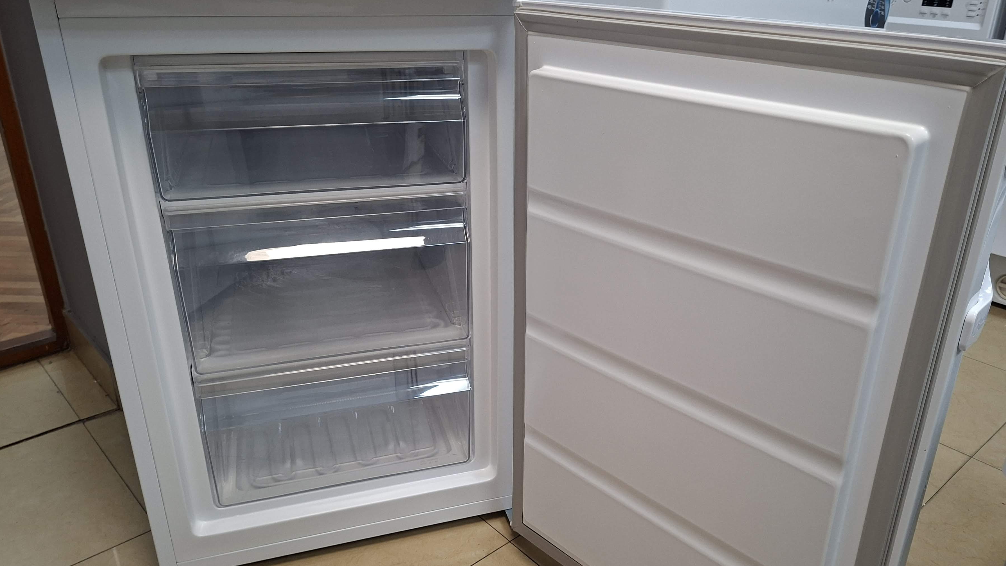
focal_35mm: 28
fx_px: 747
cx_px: 543
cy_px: 304
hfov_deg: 67.8
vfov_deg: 41.5
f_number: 1.8
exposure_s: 1/50
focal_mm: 5.54
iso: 200
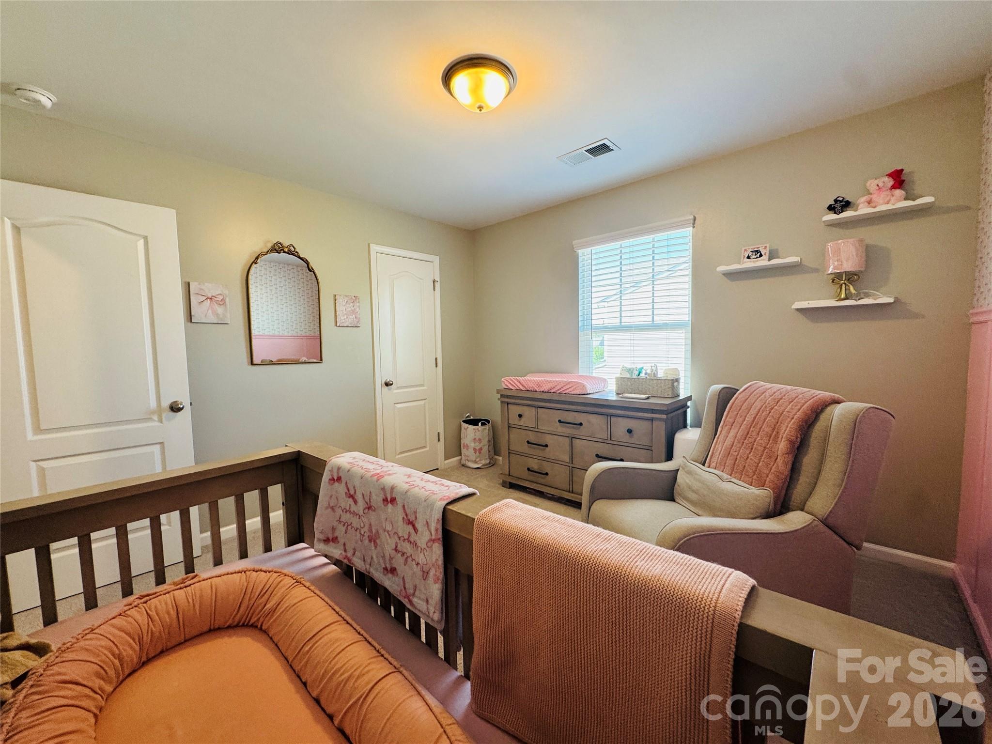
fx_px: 401
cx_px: 496
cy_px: 372
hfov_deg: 102.1
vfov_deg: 85.7
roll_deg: +0.7
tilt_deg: -4.0
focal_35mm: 14
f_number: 2.2
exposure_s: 1/120
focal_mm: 2.22
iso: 200
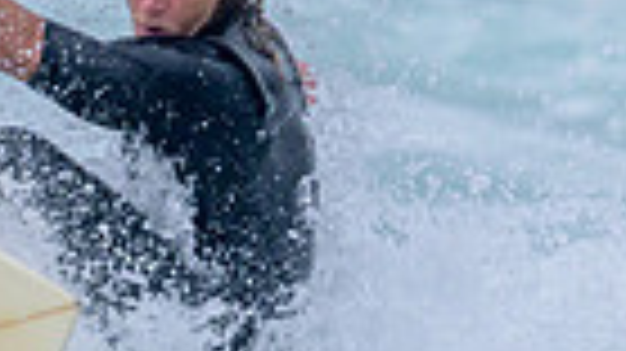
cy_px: 579
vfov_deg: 0.4
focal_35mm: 2974
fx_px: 49337
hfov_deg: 0.7
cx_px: 64
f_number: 11
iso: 800
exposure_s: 1/2000
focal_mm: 560
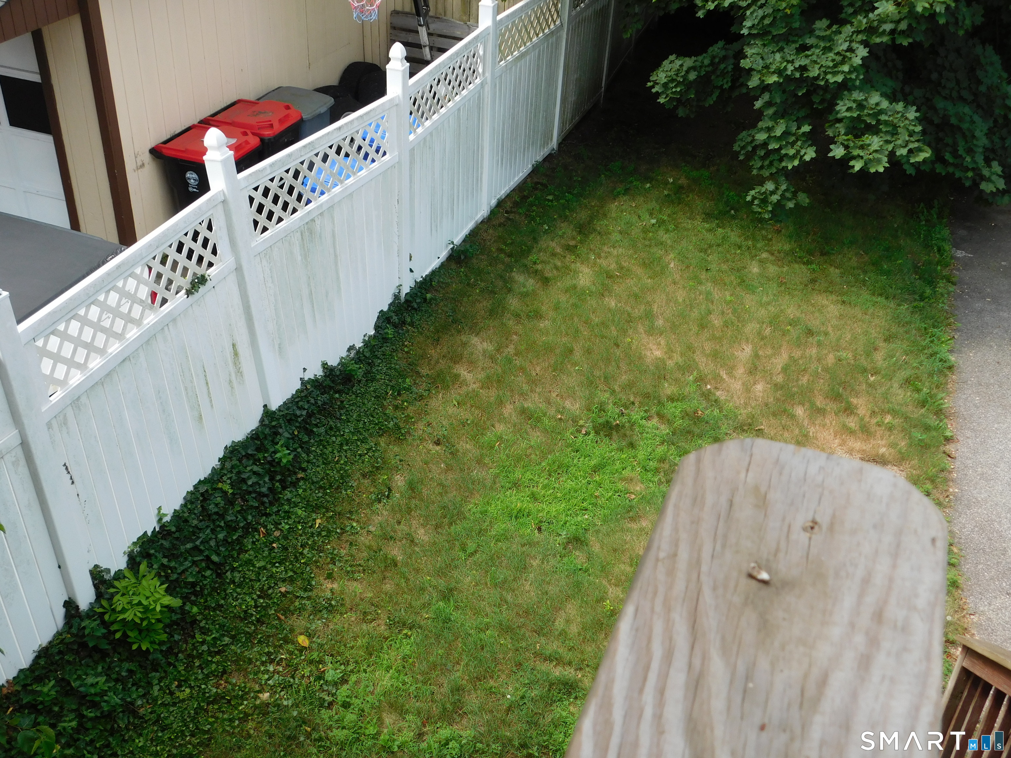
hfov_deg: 51.4
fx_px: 1051
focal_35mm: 36
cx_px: 506
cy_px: 379
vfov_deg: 39.7
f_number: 3.5
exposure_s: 1/500
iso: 125
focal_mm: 6.3
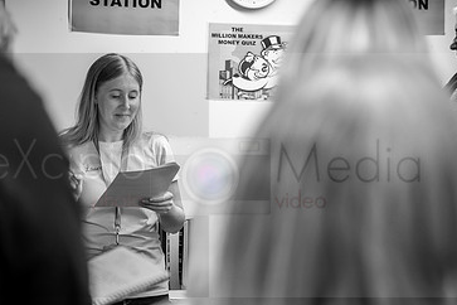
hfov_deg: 17.9
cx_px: 210
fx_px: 1447
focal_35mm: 114
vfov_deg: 12.0
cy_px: 175
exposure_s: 1/60
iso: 800
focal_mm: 70
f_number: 2.8
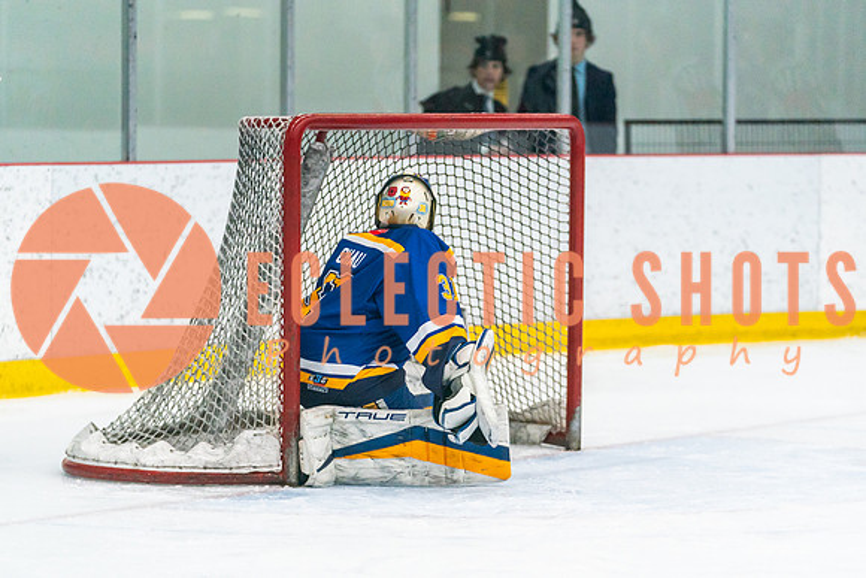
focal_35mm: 173
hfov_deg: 11.9
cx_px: 433
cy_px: 365
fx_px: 4169
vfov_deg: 7.9
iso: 3200
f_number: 2.8
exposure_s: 1/1250
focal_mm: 137
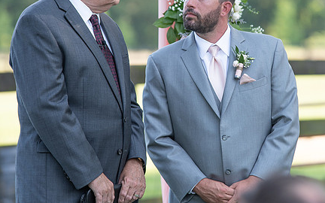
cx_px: 219
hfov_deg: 5.8
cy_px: 57
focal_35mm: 362
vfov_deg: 3.6
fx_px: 3206
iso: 100
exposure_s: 1/250
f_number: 4
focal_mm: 200
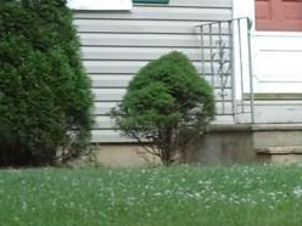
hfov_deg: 9.0
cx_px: 100
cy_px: -39
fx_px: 1911
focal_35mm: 219
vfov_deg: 6.7
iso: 200
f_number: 4.9
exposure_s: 1/105
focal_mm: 9.5
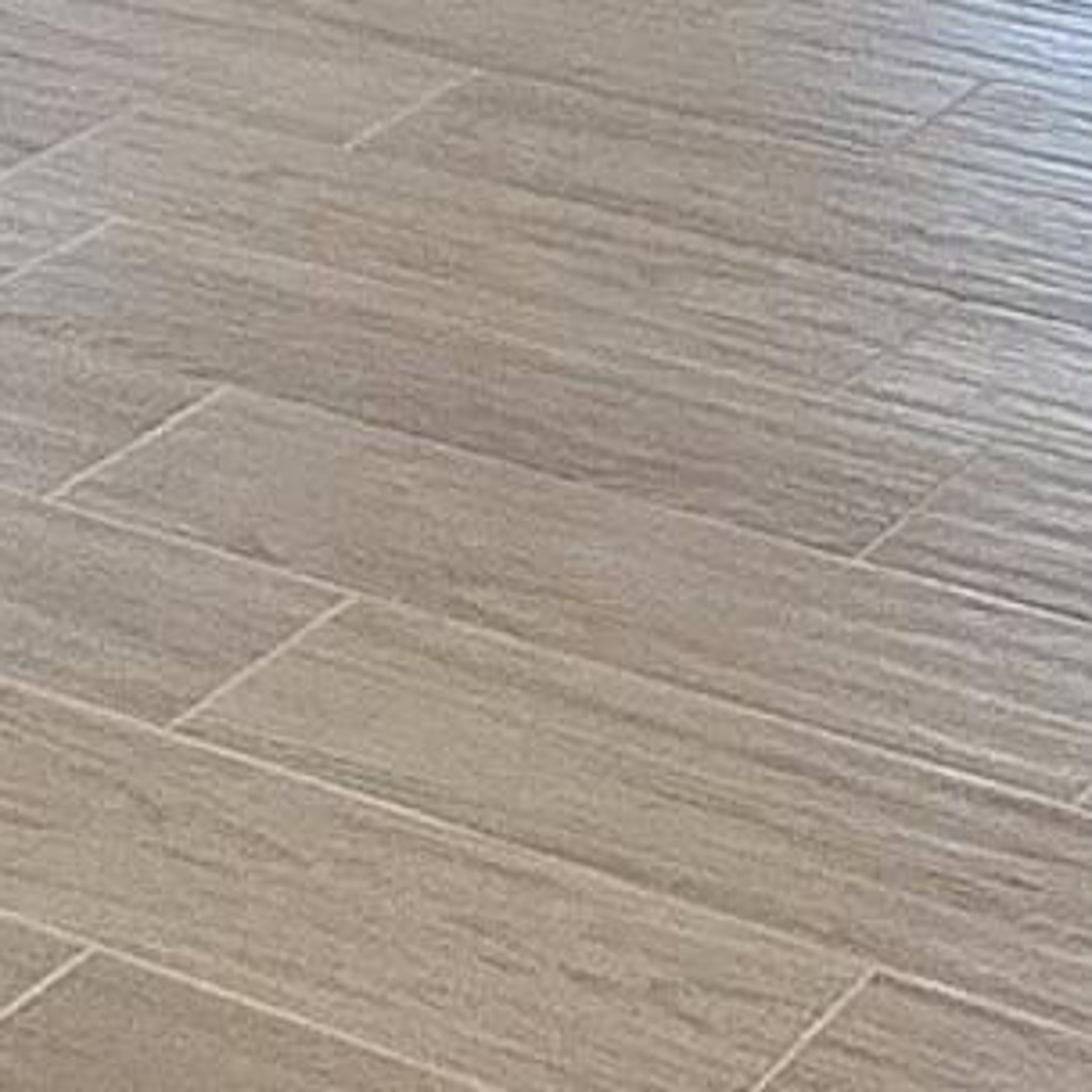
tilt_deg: -0.8
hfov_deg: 14.2
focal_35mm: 122
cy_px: -1448
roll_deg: +0.1
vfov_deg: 11.9
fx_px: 4354
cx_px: 894
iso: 100
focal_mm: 2.22
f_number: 2.2
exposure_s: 1/99
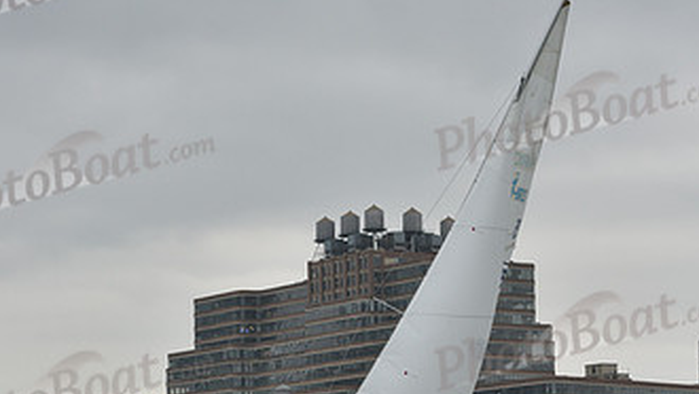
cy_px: 256
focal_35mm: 138
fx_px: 2559
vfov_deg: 8.8
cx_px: 325
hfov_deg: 15.6
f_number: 4.5
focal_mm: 75
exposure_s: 1/1000
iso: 320
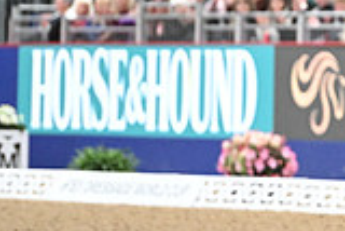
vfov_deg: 1.9
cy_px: -38
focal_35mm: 725
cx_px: 606
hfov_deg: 2.8
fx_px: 6954
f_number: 3.5
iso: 6400
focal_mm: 200
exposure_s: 1/800
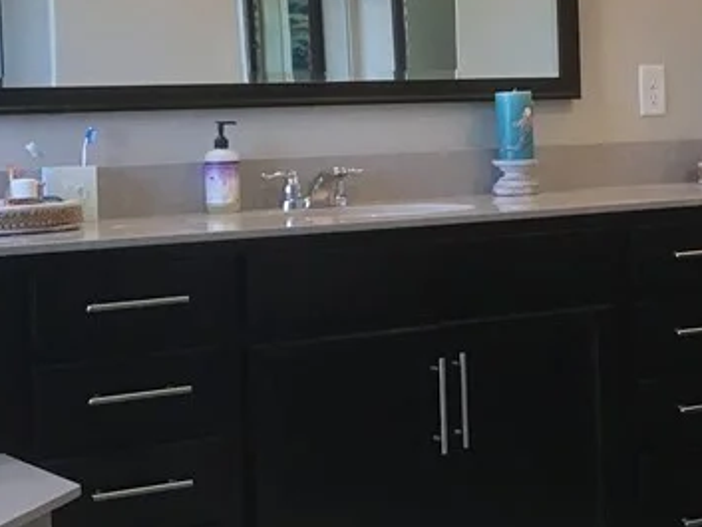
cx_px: 451
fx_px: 1826
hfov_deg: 21.7
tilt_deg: -1.4
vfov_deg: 16.4
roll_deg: +1.6
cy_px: 151
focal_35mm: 90
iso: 40
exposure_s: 1/30
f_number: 2.4
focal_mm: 3.3
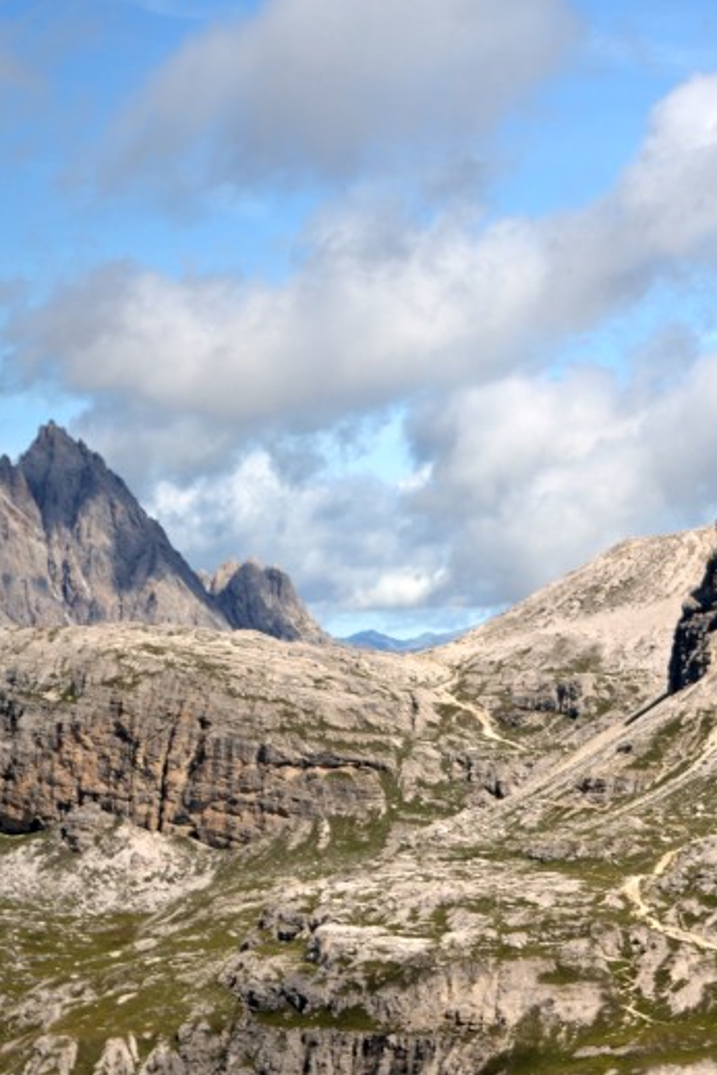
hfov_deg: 8.8
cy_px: 509
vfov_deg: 13.3
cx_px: 943
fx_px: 4600
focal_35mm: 154
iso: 100
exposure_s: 1/200
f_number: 7.1
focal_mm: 52
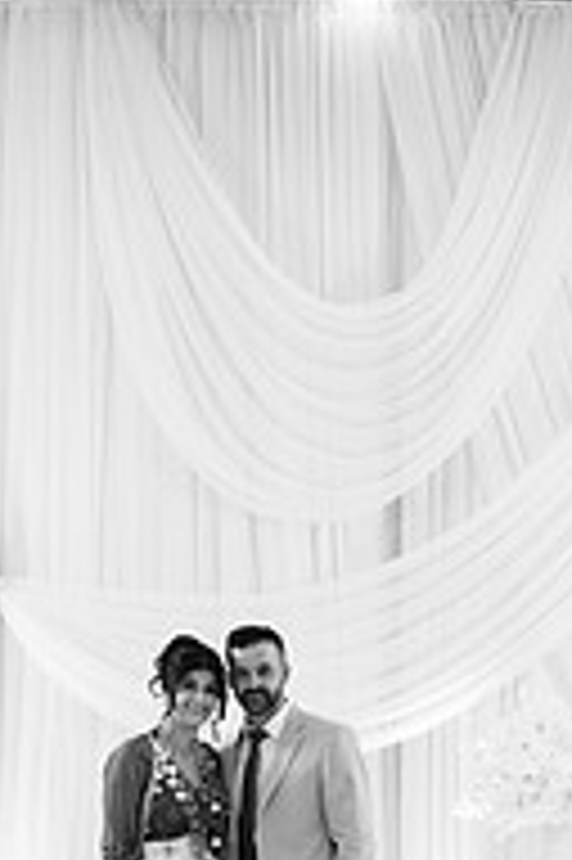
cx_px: 261
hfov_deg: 20.6
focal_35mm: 66
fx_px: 1576
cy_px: 752
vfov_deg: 29.4
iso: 320
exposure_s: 1/160
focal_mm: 28
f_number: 2
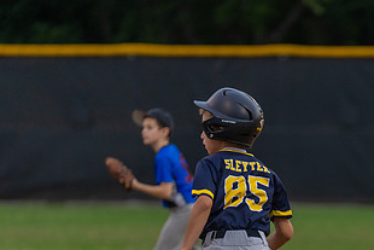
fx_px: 4583
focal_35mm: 441
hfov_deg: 4.7
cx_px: 270
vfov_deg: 3.1
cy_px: 257
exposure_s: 1/1000
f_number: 2.8
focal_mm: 200
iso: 1000
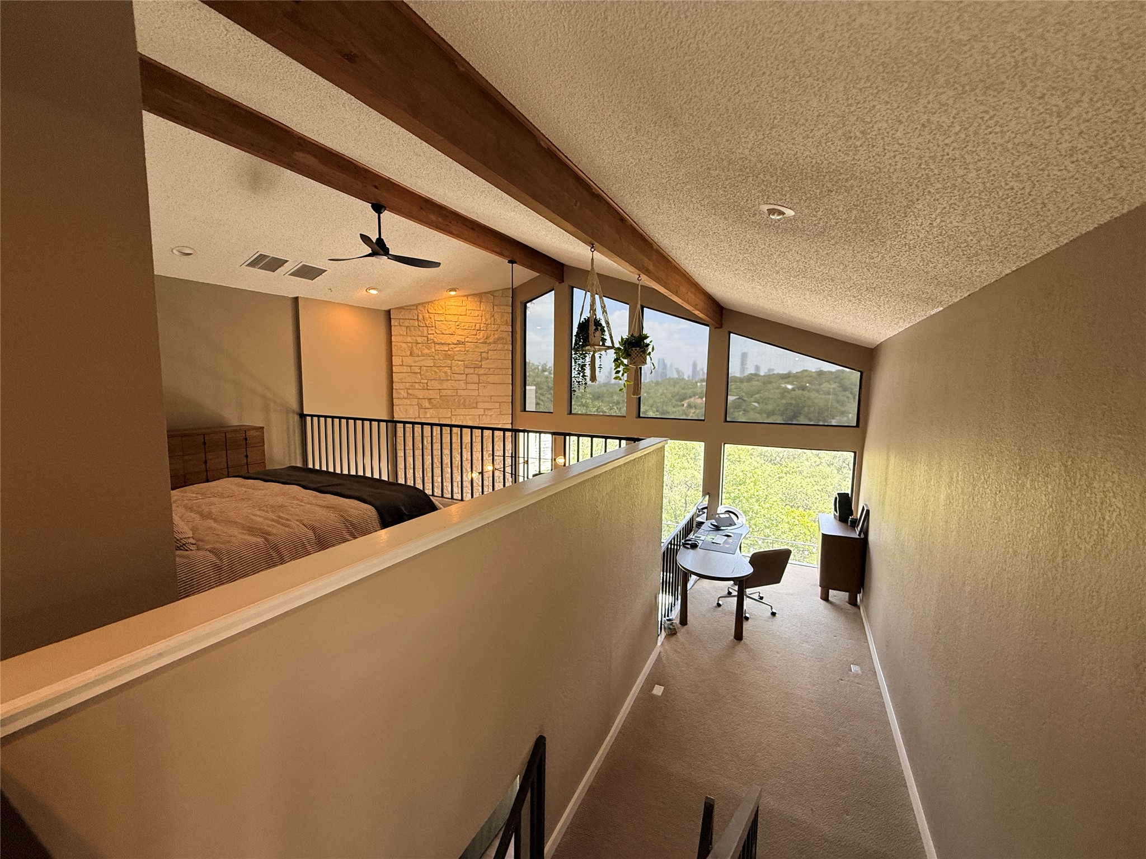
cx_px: 573
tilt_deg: -5.7
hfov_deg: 102.1
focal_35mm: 14
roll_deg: -0.9
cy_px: 430
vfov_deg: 85.7
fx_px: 463
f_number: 2.2
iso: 160
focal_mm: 2.22
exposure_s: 1/120
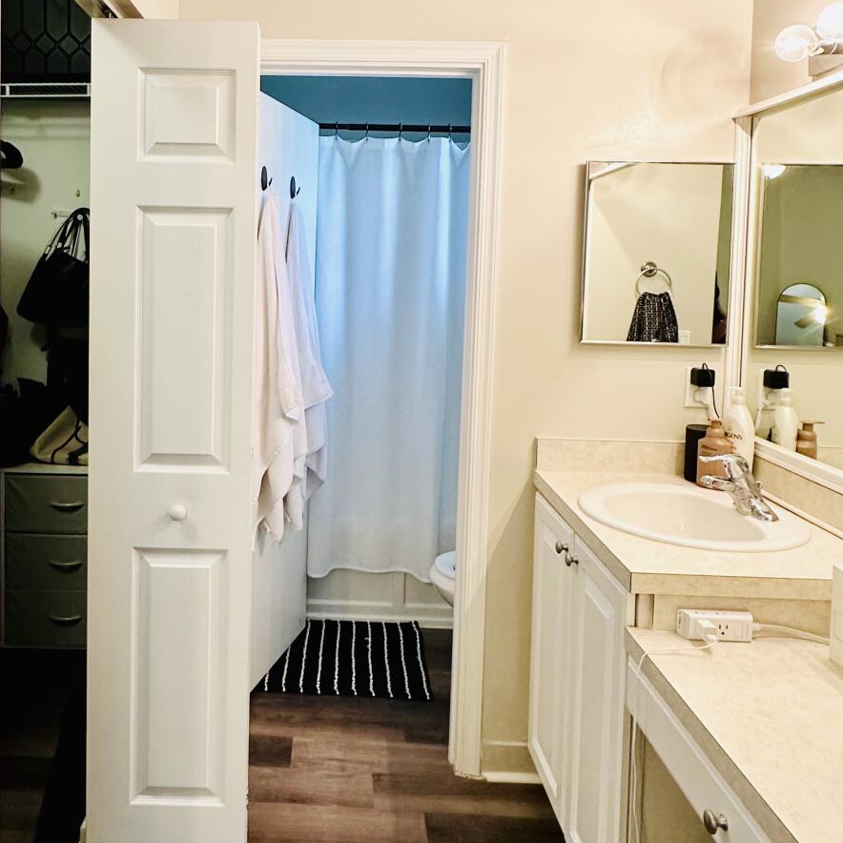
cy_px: 307
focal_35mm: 28
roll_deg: -2.2
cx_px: 310
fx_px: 771
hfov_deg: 56.5
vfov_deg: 56.5
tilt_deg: -1.4
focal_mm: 2.22
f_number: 2.2
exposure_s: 1/120
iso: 250
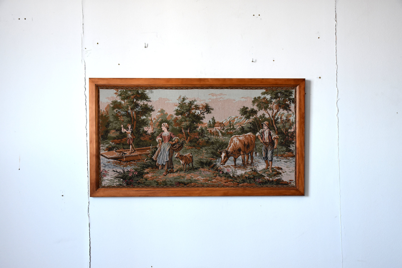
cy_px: 134
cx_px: 201
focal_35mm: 40
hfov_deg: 47.9
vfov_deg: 33.0
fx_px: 452
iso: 800
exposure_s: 1/100
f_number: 5
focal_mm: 27
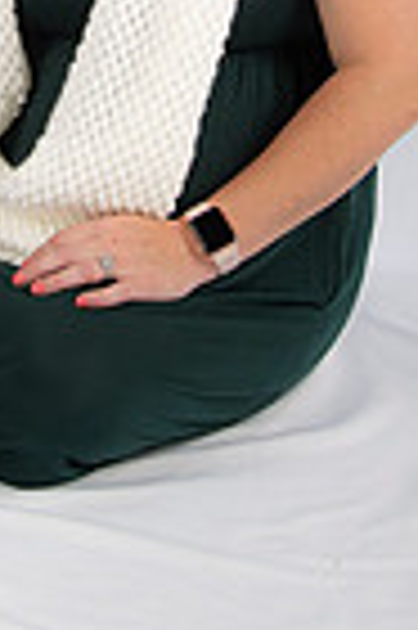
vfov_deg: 13.4
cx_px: -25
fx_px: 2584
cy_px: -198
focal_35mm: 148
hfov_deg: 9.2
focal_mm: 46
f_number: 5.6
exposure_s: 1/200
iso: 100
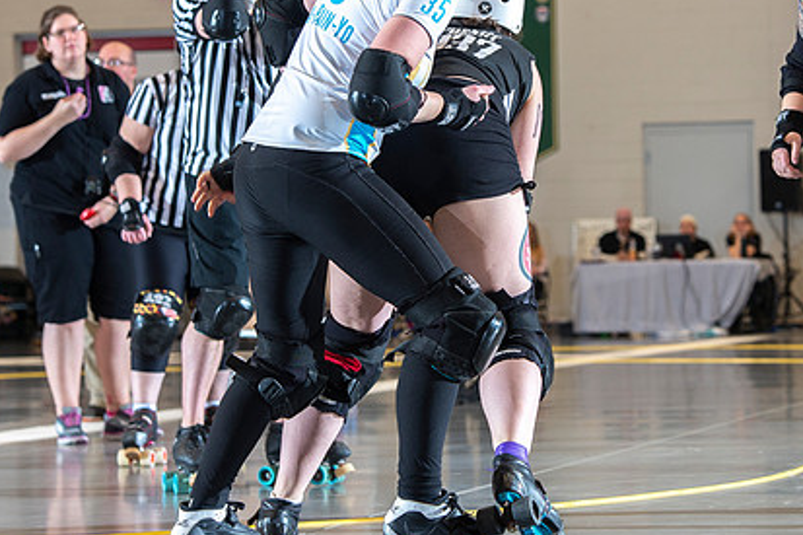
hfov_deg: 12.0
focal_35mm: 171
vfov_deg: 8.0
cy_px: 159
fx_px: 3813
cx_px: 494
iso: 500
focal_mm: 112
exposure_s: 1/160
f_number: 5.6
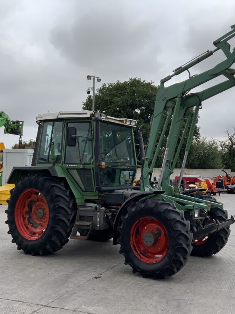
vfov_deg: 47.9
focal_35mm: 39
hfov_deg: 36.0
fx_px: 353
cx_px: 176
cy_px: 158
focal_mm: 3
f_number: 1.8
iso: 16
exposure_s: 1/1121
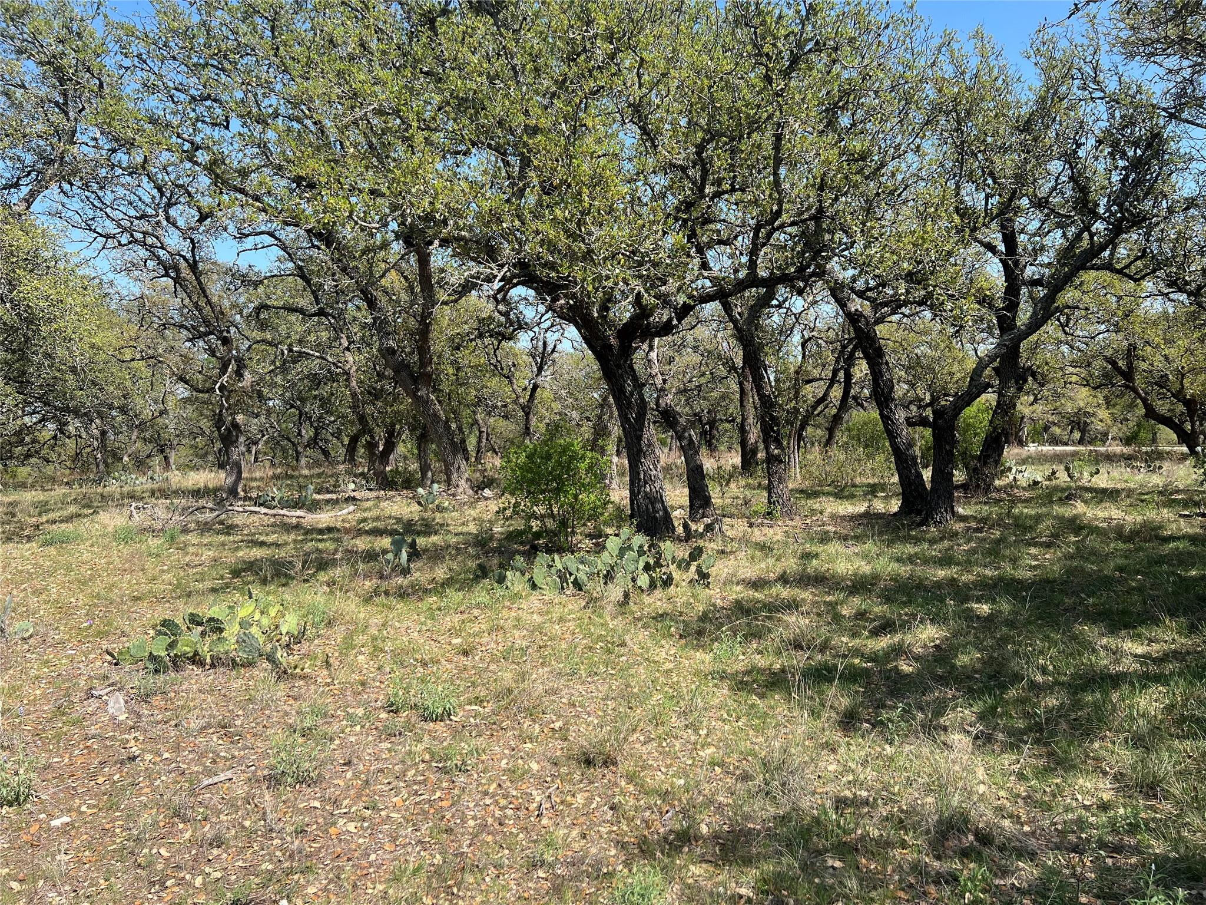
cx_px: 603
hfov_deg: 67.3
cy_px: 452
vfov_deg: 53.1
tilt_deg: -2.8
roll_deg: +1.5
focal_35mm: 26
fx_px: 906
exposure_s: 1/2252
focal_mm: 5.7
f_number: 1.5
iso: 50
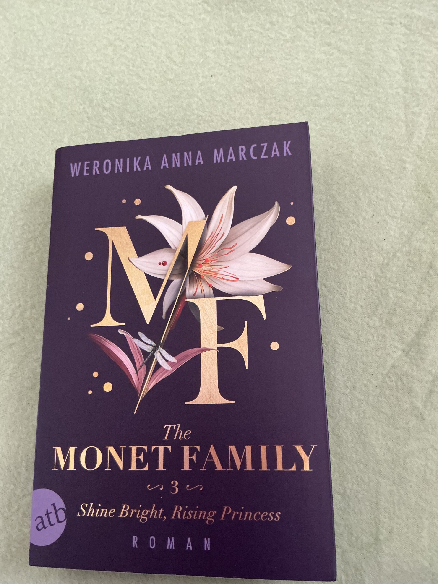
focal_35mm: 29
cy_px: 292
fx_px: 489
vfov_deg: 61.7
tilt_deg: -75.6
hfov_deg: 48.2
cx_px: 219
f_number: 1.8
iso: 250
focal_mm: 3
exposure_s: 1/60
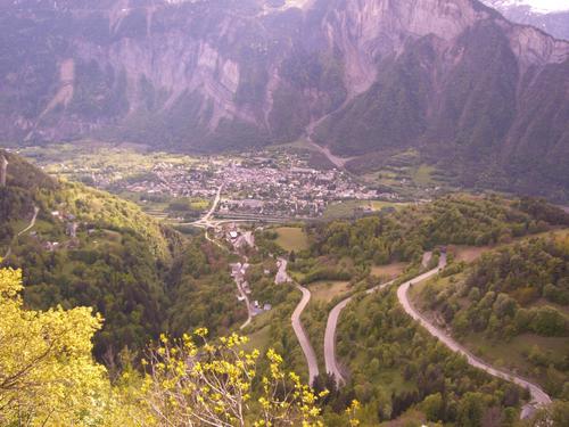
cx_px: 284
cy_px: 214
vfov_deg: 37.7
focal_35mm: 38
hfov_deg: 49.0
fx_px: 625
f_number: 4.3
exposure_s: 1/125
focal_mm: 6.2
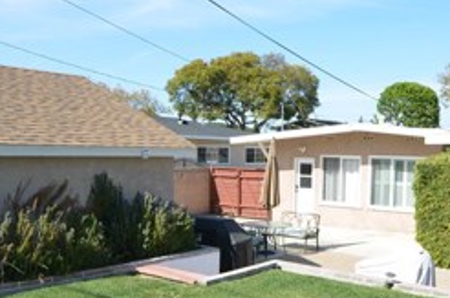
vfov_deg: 33.4
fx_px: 487
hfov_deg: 48.8
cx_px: 302
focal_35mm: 39
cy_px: 225
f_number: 8
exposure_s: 1/200
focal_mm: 10
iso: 100
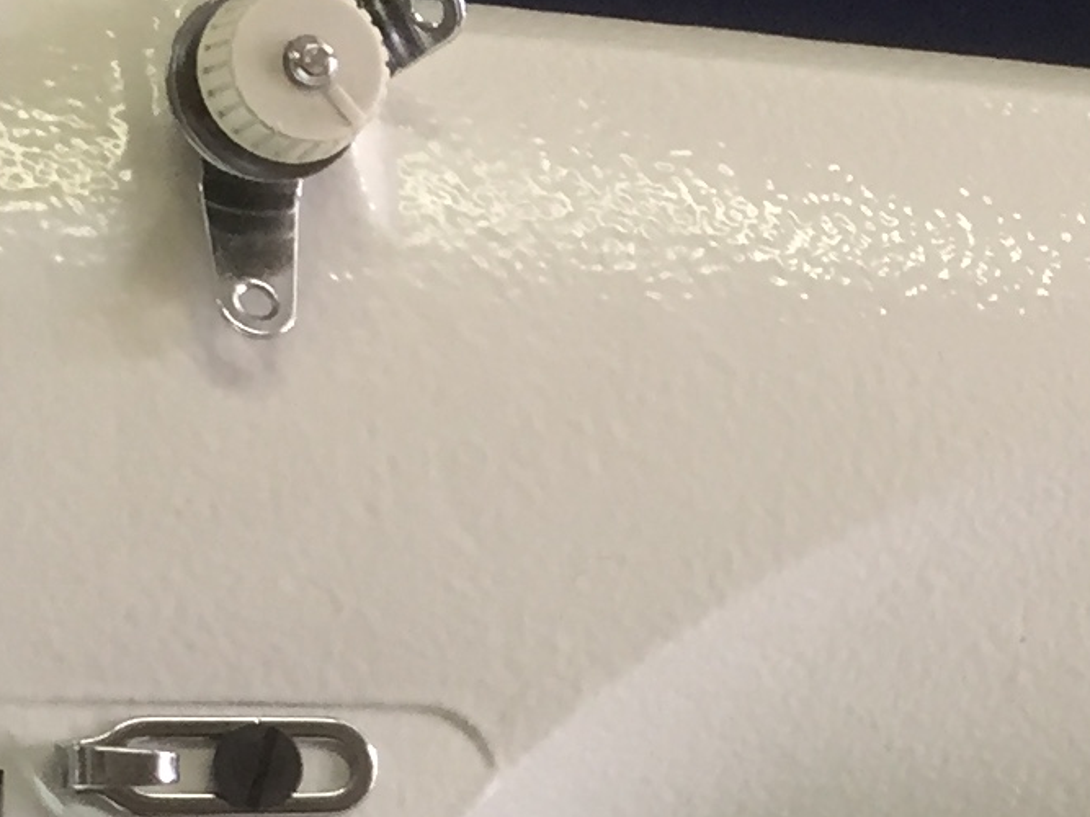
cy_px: 1044
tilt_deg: -5.0
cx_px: 1507
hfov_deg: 13.3
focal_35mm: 142
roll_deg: +1.0
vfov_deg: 10.2
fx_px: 4471
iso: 32
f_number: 2.2
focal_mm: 4.15
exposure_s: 1/33
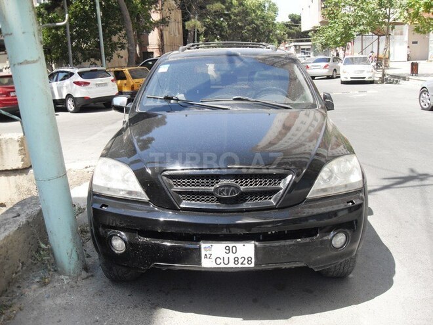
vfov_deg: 41.8
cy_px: 162
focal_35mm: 34
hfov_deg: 54.0
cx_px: 216
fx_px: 425
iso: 80
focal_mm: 6.3
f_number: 7
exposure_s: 1/90
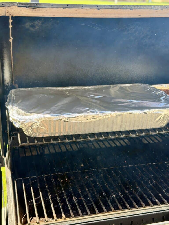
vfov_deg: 39.7
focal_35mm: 48
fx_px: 312
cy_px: 112
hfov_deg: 30.3
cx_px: 84
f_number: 1.78
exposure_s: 1/349
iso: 80
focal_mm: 6.76
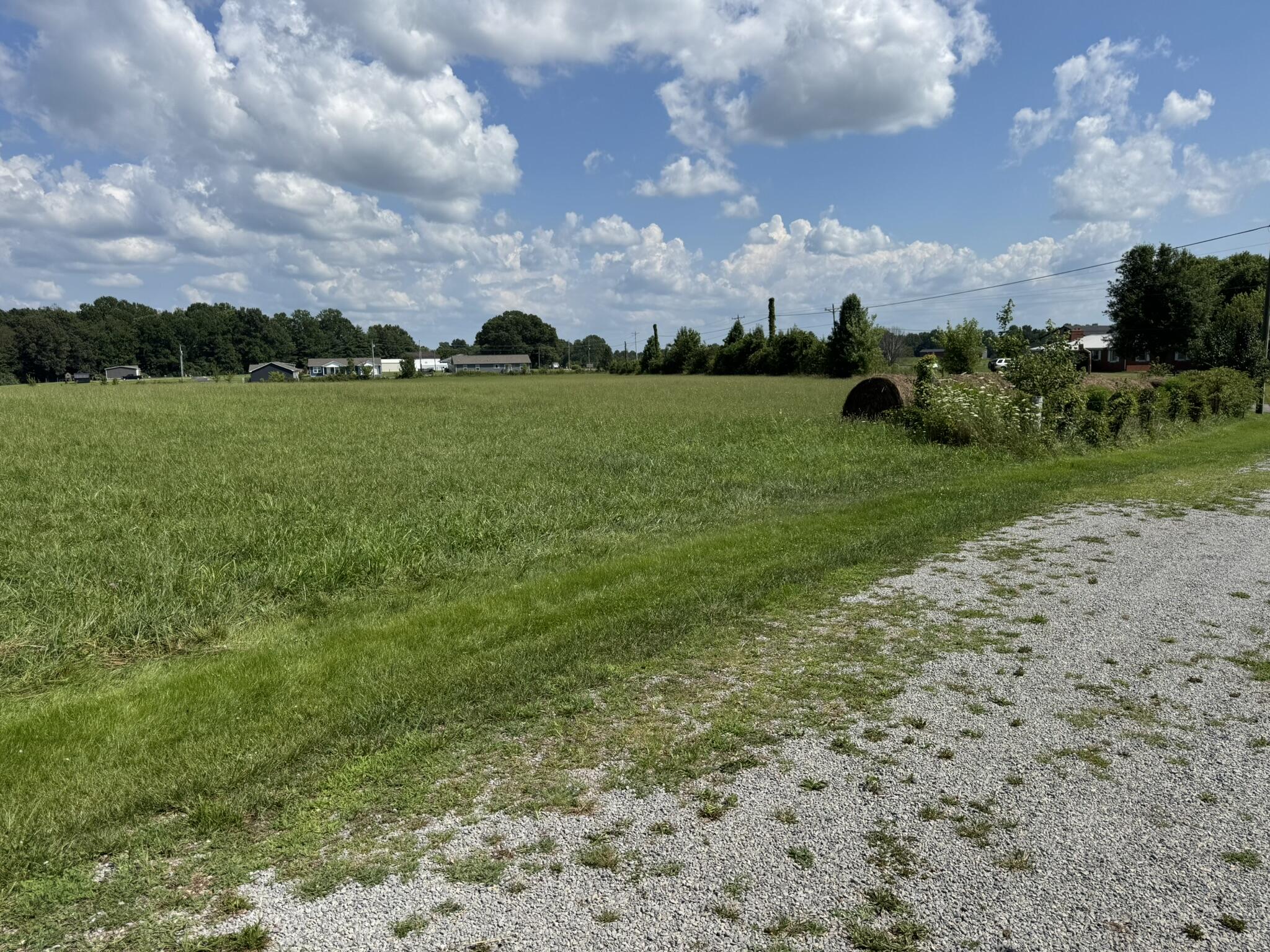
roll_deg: +0.9
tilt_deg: -8.1
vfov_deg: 56.8
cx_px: 635
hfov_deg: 71.6
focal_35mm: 24
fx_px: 881
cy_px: 476
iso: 80
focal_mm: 6.76
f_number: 1.78
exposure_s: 1/7092
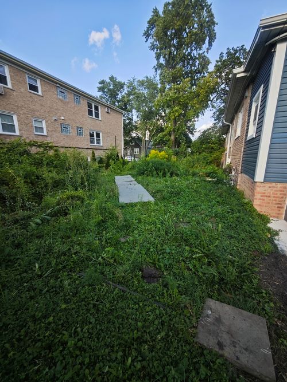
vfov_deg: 102.1
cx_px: 144
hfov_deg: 85.7
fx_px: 155
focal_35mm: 14
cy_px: 191
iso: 50
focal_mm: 2.16
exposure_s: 1/169
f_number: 2.2
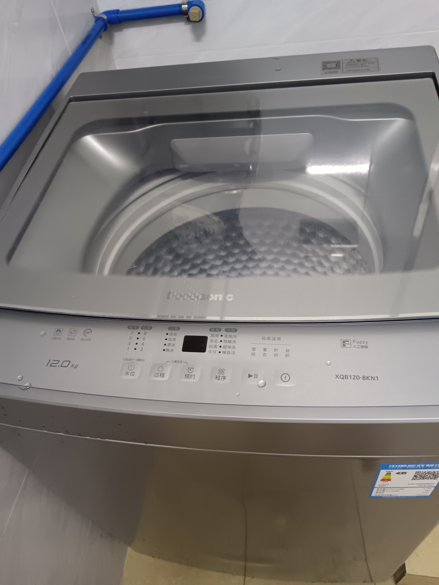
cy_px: 292
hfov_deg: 51.4
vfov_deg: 65.3
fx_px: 457
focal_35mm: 27
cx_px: 220
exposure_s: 1/50
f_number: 1.9
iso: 4639
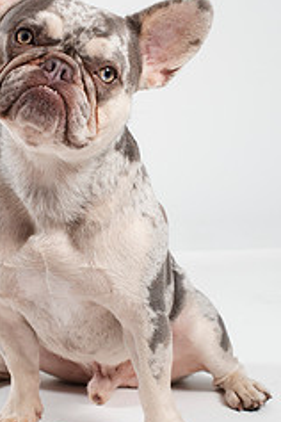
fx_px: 1112
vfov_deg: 21.5
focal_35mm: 95
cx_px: 92
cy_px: 192
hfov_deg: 14.4
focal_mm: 50
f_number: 7.1
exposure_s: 1/200
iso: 250
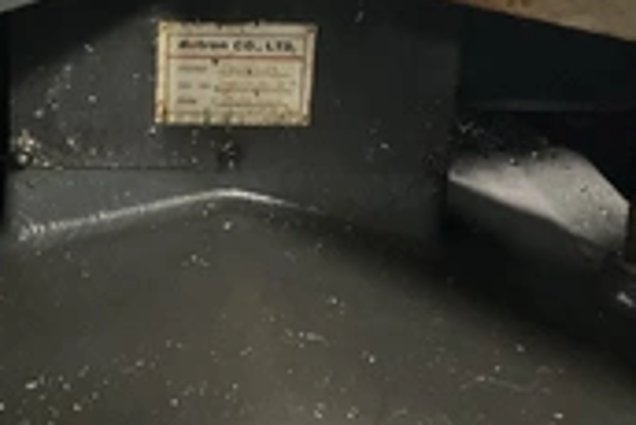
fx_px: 1238
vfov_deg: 19.1
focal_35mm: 70
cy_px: 33
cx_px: 181
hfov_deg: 28.5
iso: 800
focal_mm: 3
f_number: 1.8
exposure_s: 1/15
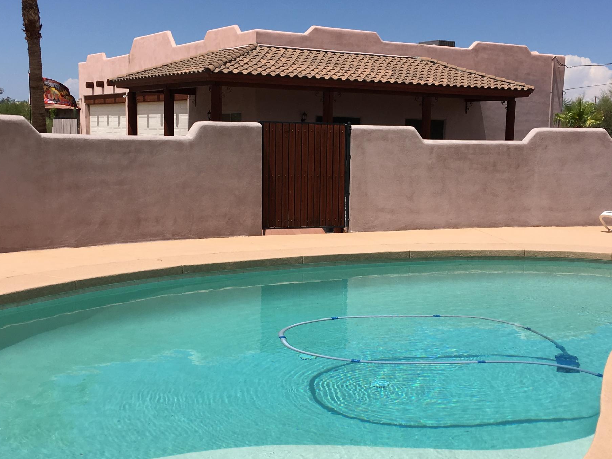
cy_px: 264
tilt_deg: -6.9
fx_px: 848
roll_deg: -0.1
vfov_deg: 30.2
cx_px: 323
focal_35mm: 48
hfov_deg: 39.7
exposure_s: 1/3077
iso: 25
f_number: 2.2
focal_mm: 4.15
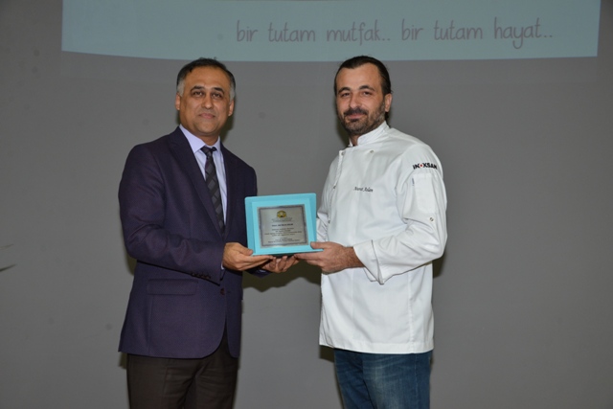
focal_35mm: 48
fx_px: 817
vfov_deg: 28.1
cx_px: 306
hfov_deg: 41.1
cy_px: 204
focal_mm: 48
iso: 800
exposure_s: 1/60
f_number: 7.1
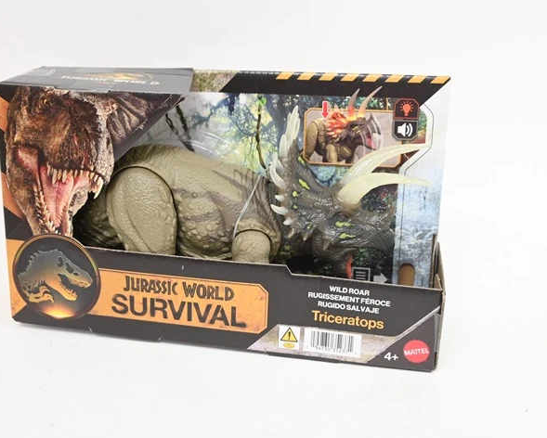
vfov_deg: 31.9
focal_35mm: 47
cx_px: 225
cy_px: 221
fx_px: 766
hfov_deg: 39.2
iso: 720
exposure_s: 1/125
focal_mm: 27.5
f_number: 4.5
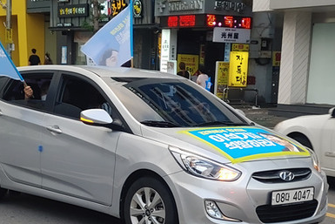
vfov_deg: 16.7
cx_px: 178
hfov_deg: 25.0
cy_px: 190
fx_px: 754
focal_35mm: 81
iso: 150
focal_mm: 5.88
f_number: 2.4
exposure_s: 1/100
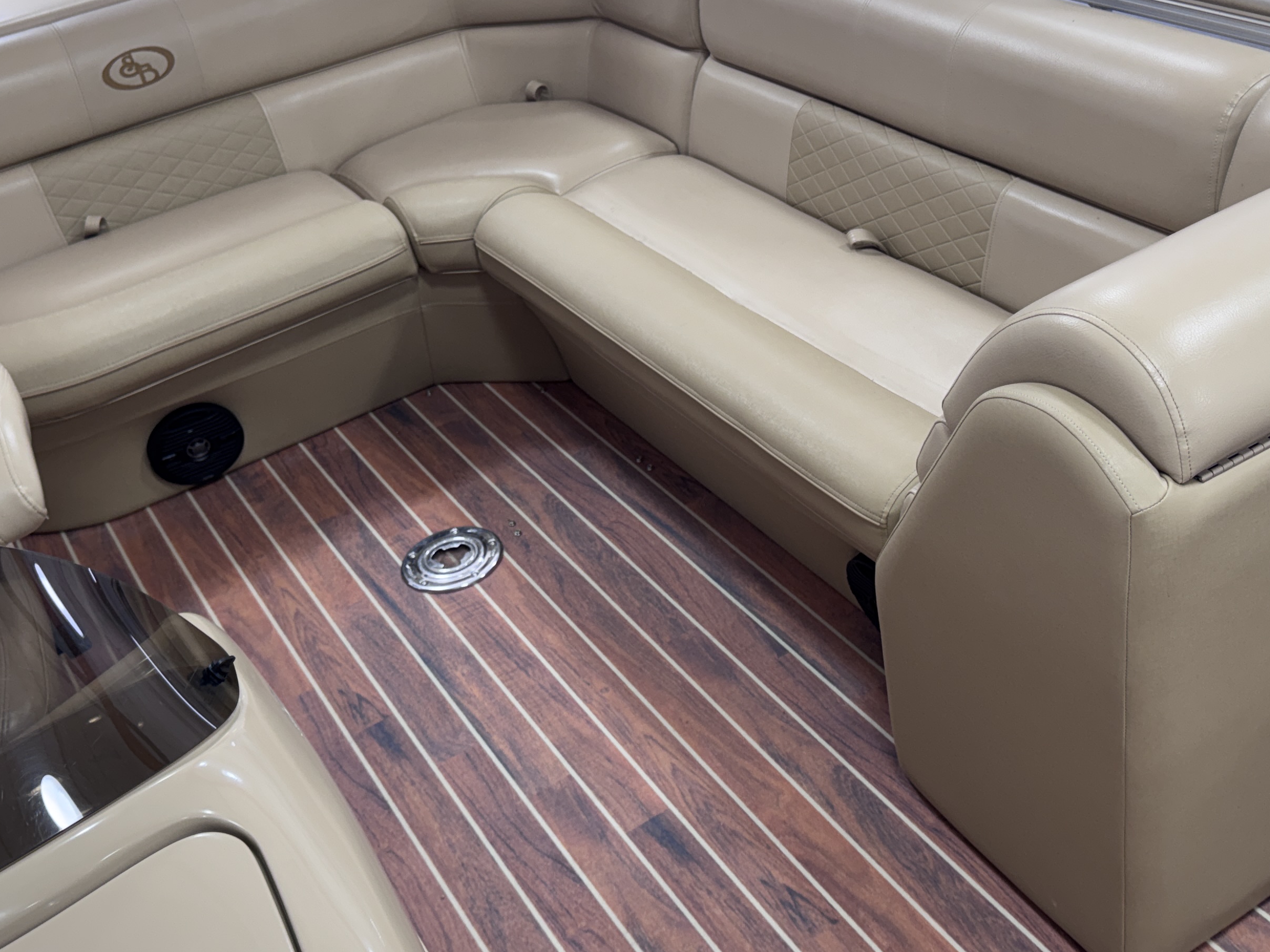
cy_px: 431
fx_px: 1467
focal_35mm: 40
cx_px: 673
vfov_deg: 35.9
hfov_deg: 46.8
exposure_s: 1/120
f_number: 1.78
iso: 64
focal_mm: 6.76
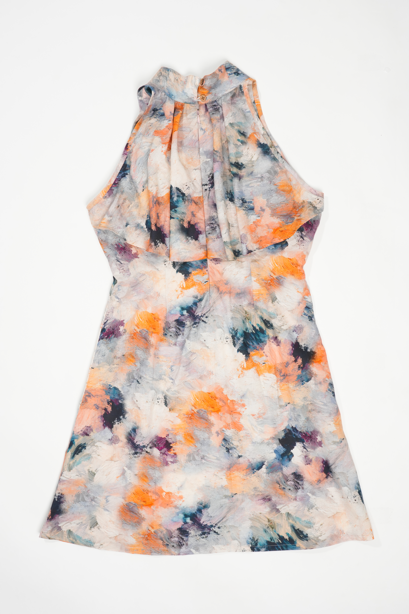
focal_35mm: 44
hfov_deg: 30.5
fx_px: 750
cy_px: 307
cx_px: 204
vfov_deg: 44.5
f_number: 11
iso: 800
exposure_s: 1/50
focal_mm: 44
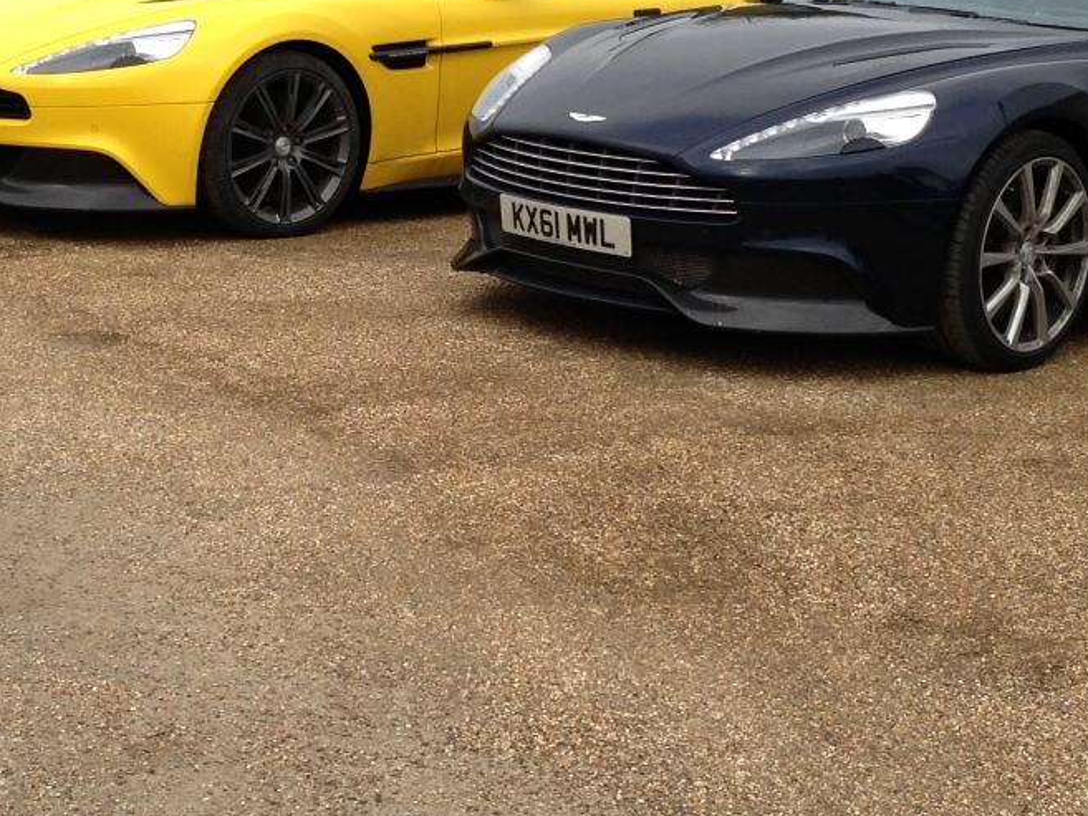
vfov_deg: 17.8
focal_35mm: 82
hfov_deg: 23.8
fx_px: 2578
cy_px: 167
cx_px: 527
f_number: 2.4
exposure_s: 1/1043
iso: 50
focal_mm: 4.13
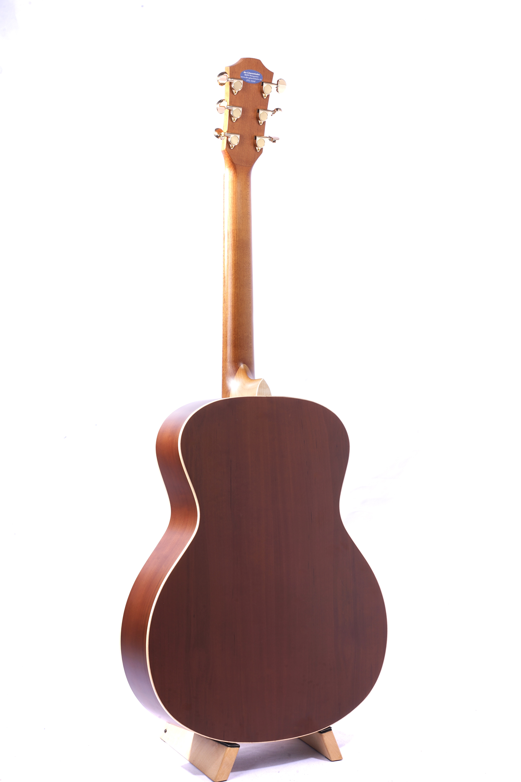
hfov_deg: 21.9
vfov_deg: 32.4
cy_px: 391
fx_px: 1346
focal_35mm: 62
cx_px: 260
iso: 100
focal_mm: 62
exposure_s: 1/50
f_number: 22
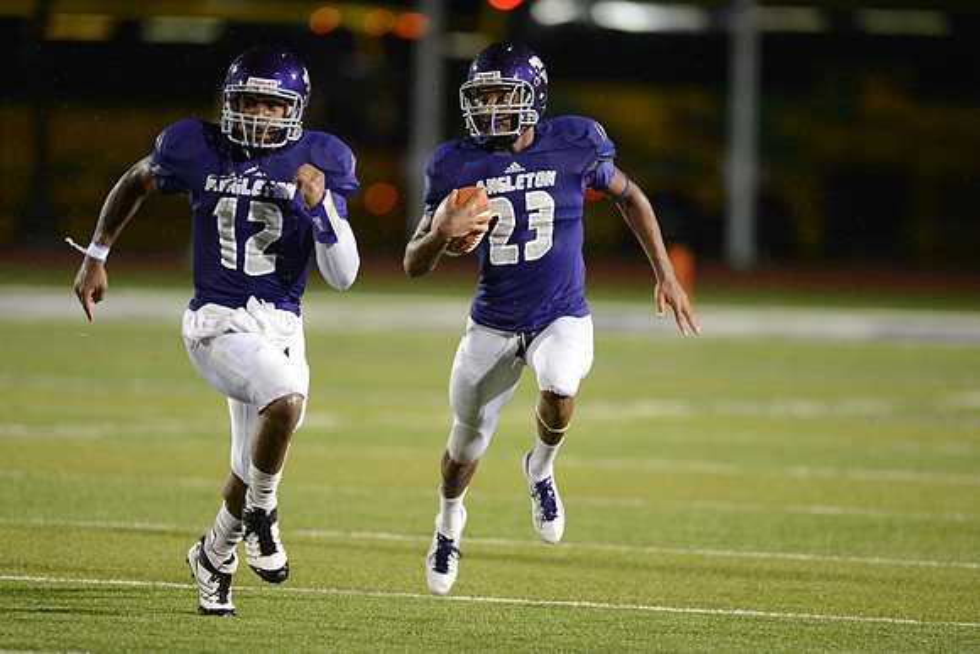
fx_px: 10891
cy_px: 327
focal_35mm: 400
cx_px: 490
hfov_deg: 5.2
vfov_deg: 3.4
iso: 5000
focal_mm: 400
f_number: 2.8
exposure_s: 1/1000
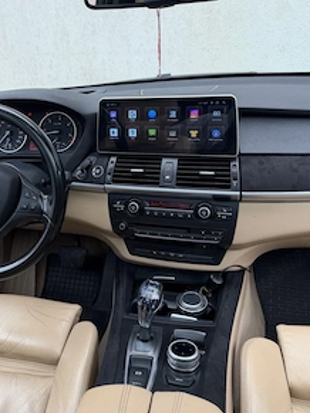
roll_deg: +5.2
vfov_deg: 55.0
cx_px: 101
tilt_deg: -19.9
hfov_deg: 42.3
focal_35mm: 33
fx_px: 394
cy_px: 169
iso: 80
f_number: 1.78
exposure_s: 1/435
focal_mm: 6.76
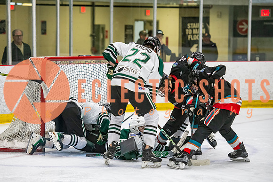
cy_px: 103
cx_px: 118
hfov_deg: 13.9
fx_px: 1116
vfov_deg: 9.3
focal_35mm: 147
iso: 2000
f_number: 3.2
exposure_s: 1/640
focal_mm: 125
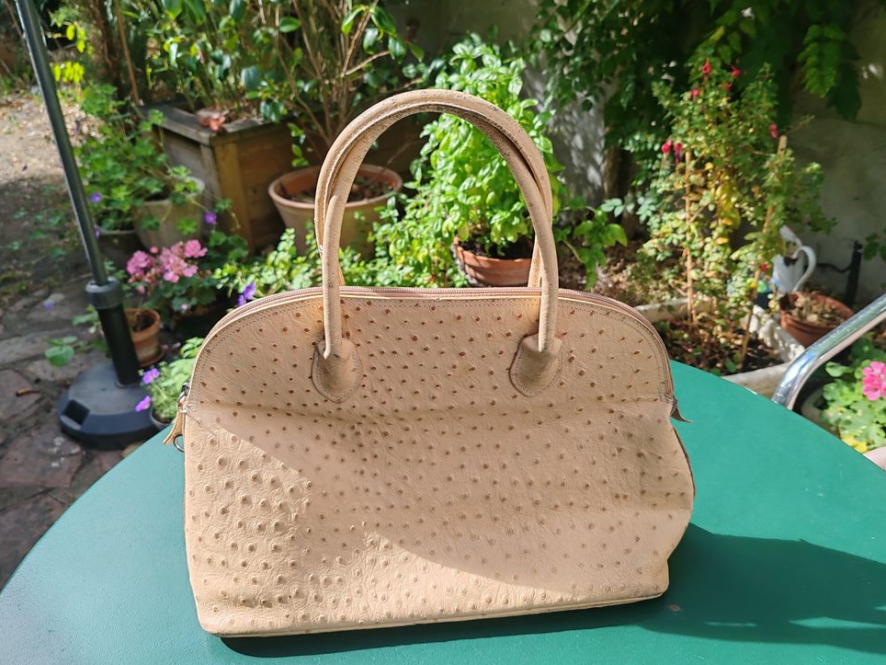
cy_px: 321
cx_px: 455
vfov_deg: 49.7
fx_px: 717
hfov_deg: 63.4
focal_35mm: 28
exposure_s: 1/330
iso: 50
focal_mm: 6.12
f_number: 1.9
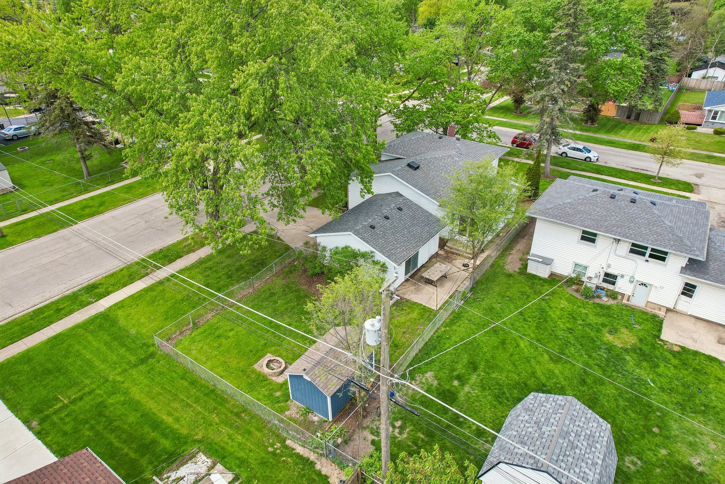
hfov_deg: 78.6
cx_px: 362
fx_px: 443
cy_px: 242
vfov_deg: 57.2
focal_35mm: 22
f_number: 2.8
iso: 110
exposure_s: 1/640
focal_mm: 8.4
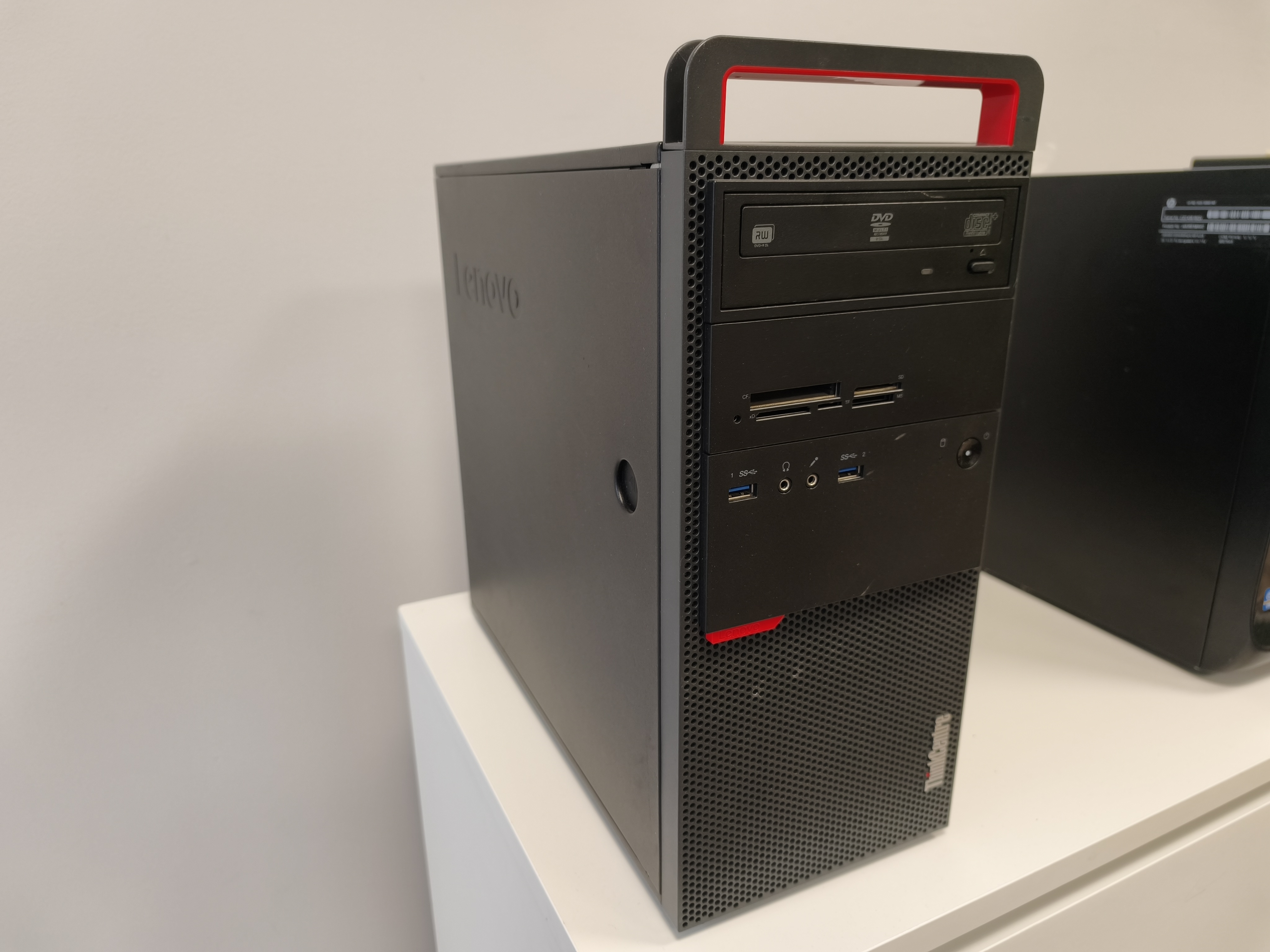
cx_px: 635
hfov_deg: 73.9
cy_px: 476
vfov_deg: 58.9
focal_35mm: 23
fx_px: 844
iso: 100
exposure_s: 1/99.9
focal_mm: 6.45
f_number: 1.62
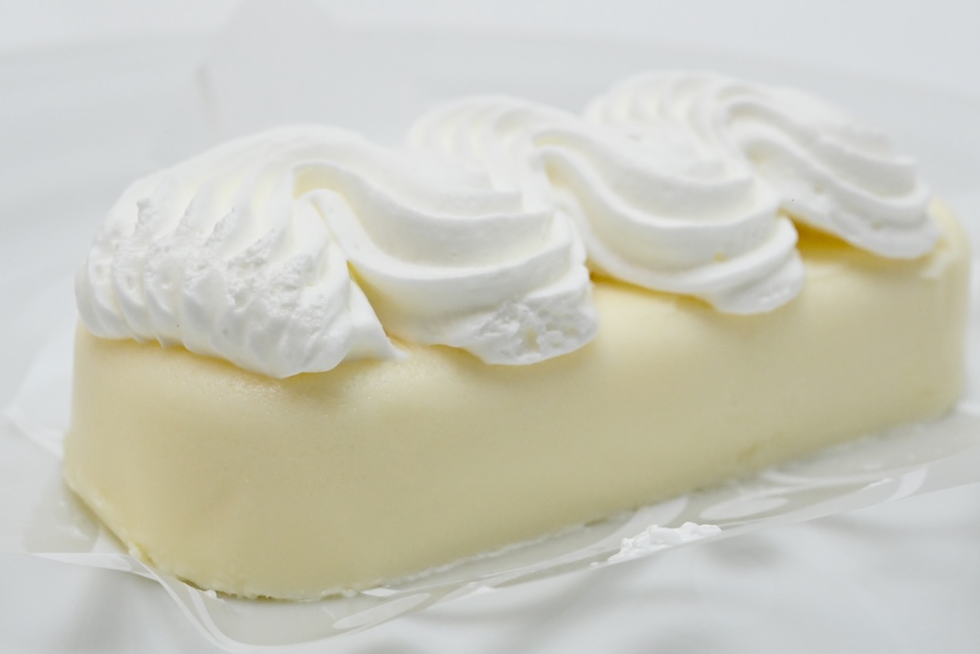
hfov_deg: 33.4
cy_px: 327
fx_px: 1633
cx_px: 490
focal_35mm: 60
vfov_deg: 22.6
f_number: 18
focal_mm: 60
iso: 6400
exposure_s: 1/250
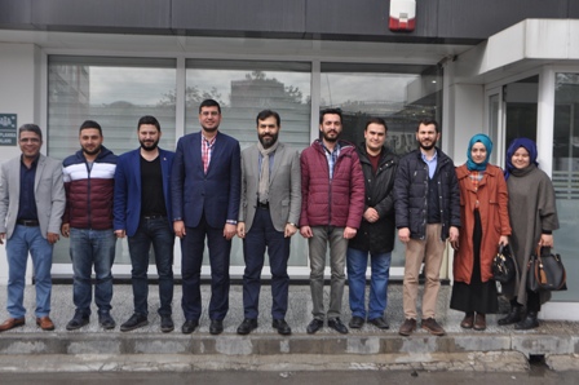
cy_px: 192
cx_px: 290
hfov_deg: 48.0
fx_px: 651
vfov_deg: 33.0
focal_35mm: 40
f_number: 7.1
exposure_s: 1/200
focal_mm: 27
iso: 200
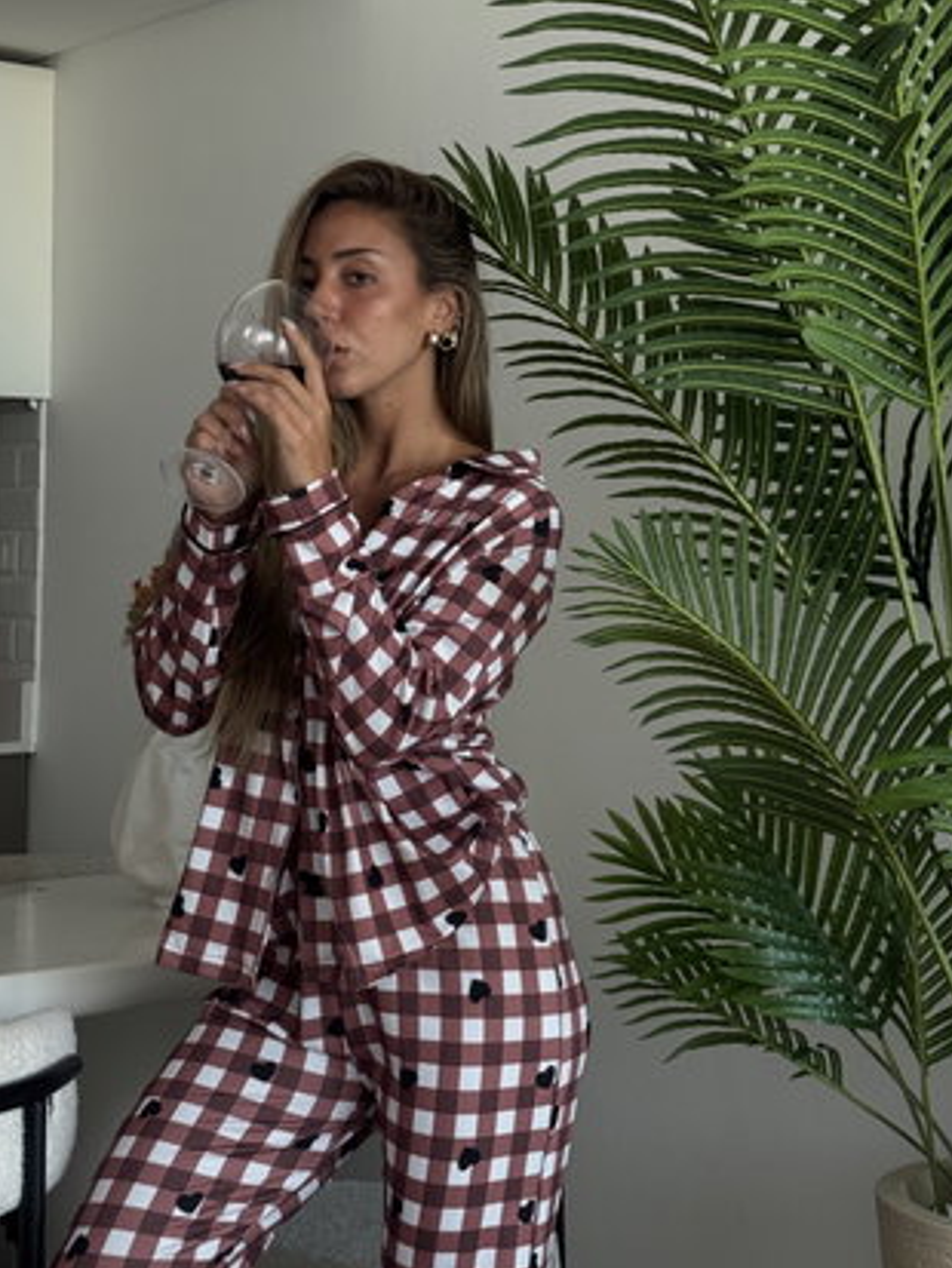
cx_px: 479
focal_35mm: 62
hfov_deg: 23.7
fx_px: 2272
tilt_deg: +0.3
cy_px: 619
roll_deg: +0.2
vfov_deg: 31.2
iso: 160
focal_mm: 6.76
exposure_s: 1/50
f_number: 1.78
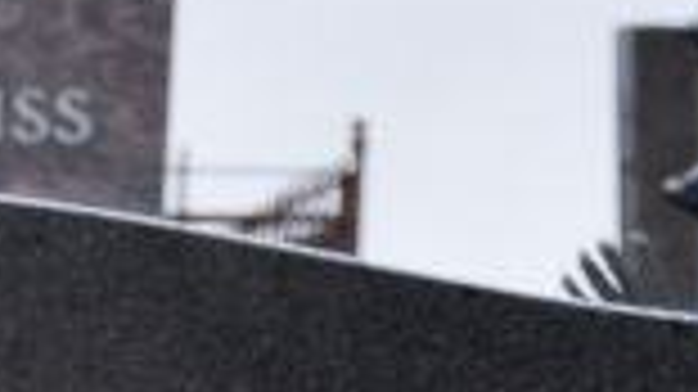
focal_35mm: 426
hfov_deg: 5.0
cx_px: -468
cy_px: 2203
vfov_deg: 2.7
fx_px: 7881
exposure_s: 1/125
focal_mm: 35
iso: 400
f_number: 5.6
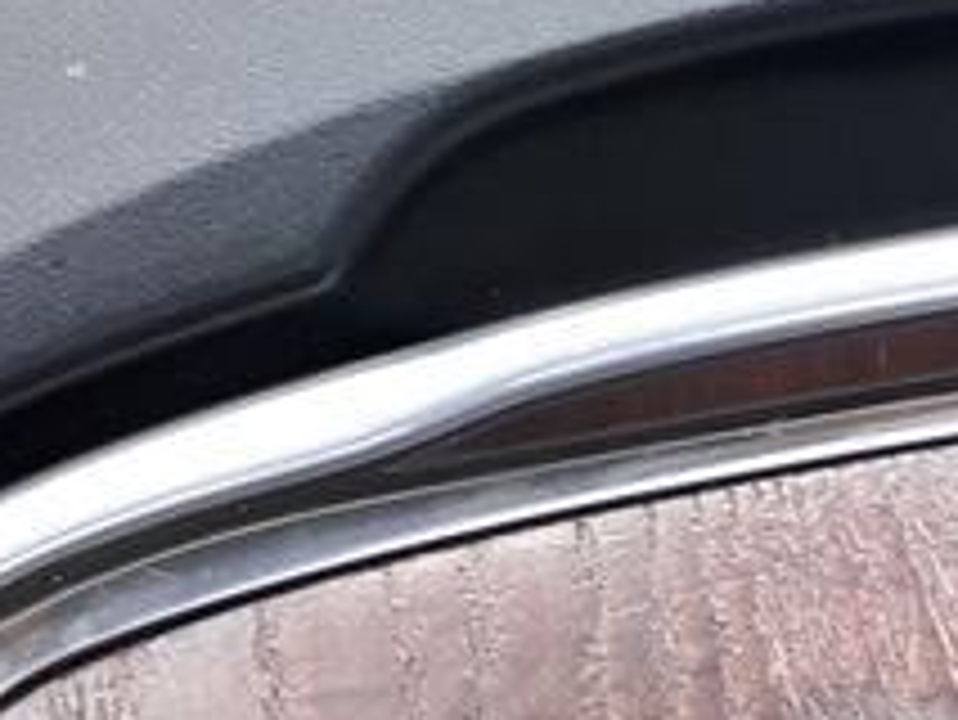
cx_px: 1687
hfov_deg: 10.1
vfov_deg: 7.5
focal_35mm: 186
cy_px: -922
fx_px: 5150
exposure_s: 1/100
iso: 64
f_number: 1.9
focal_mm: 3.7
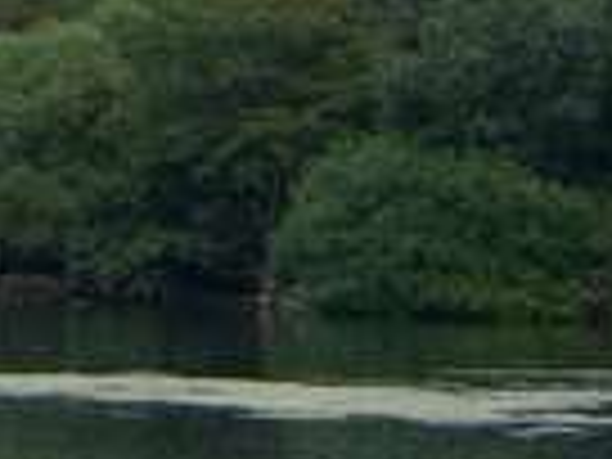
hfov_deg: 5.3
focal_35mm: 368
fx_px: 6506
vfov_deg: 4.0
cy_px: 225
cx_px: -320
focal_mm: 18.6
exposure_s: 1/160
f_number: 5.2
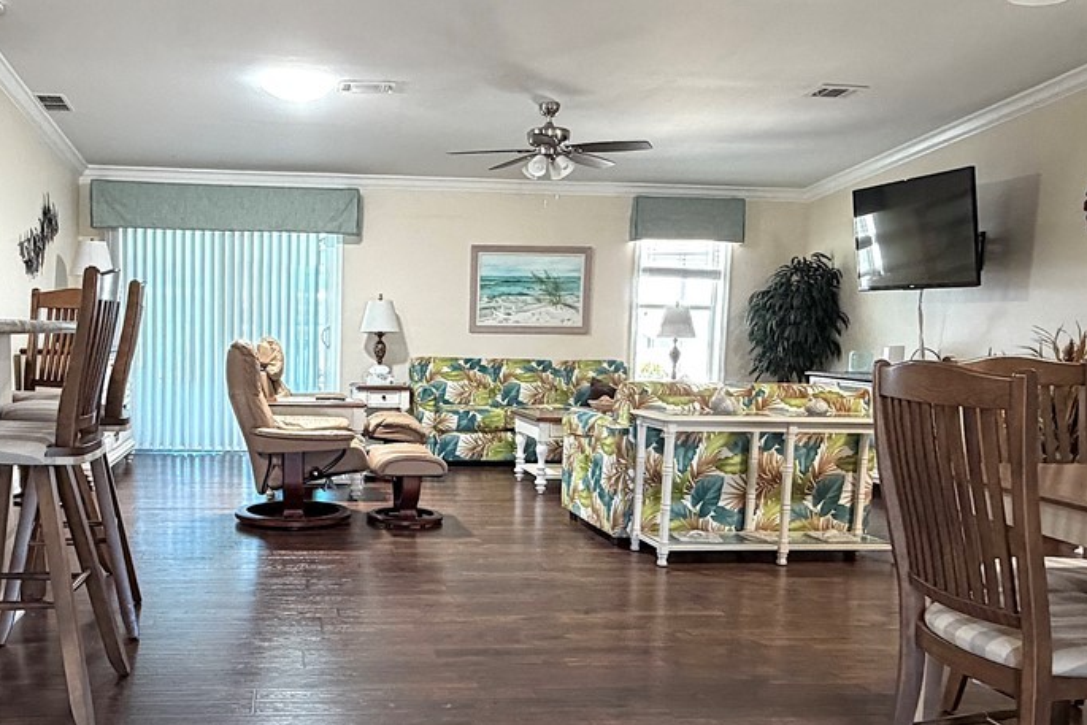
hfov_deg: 54.7
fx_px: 1027
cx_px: 370
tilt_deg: -6.9
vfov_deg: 38.7
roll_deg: -1.0
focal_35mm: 34
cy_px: 441
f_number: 2.2
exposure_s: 1/63
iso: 320
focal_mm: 2.22
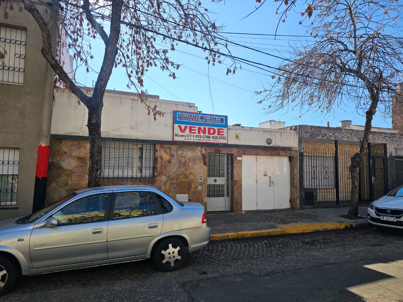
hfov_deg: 73.9
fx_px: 268
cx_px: 202
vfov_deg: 58.9
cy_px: 151
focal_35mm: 23
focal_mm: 6.3
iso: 10
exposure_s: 1/504
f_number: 1.7
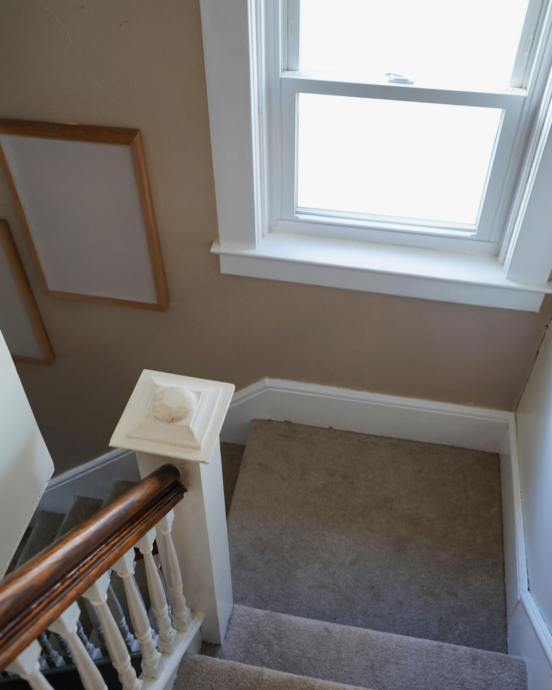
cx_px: 276
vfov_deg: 52.8
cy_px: 359
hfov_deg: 43.4
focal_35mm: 34
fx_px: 694
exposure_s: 1/60
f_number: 4
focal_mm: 30
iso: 500
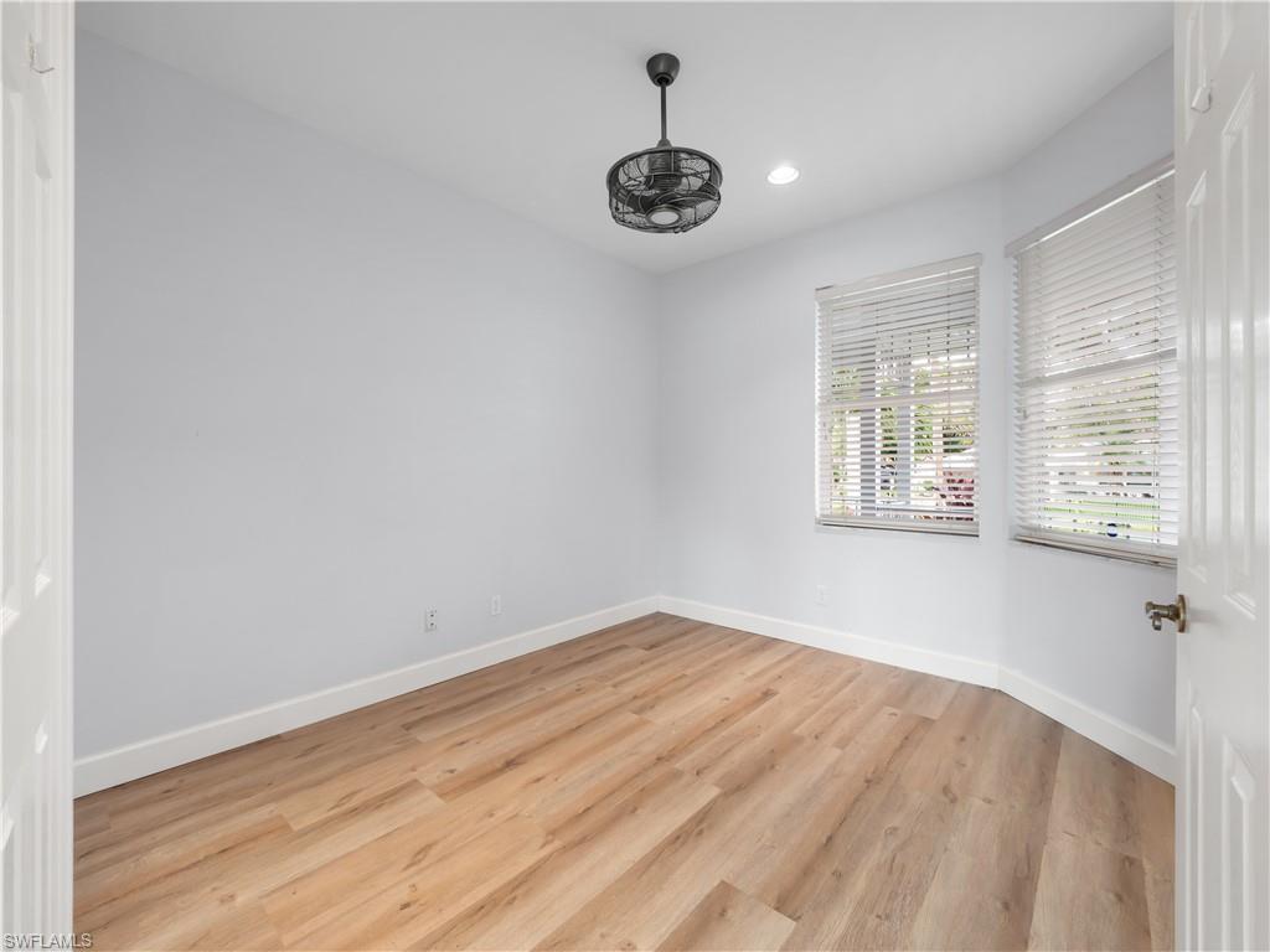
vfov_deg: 85.7
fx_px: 514
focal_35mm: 14
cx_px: 635
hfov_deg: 102.1
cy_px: 476
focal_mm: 7
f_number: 7.1
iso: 200
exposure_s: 1/4
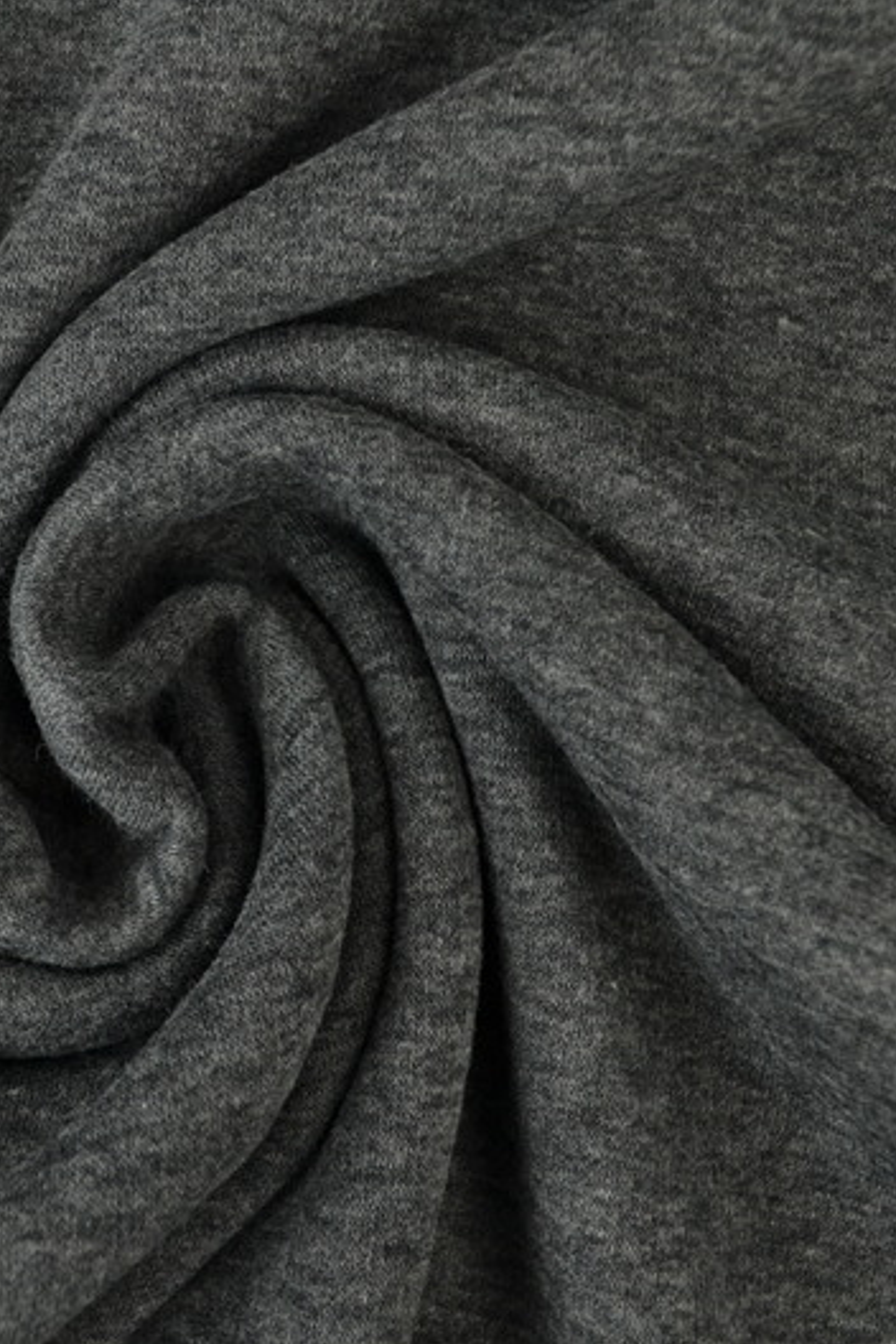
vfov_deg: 39.6
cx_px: 204
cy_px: 669
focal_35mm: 50
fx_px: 1867
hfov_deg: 26.6
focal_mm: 22
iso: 100
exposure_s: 1/25
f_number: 6.3
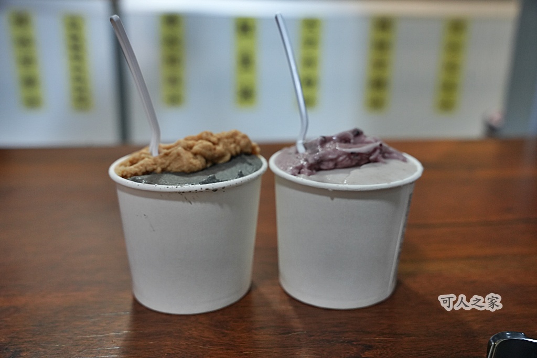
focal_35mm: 37
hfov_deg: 51.9
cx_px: 268
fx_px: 552
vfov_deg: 36.0
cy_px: 179
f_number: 4.5
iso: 2500
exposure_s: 1/100
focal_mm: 37
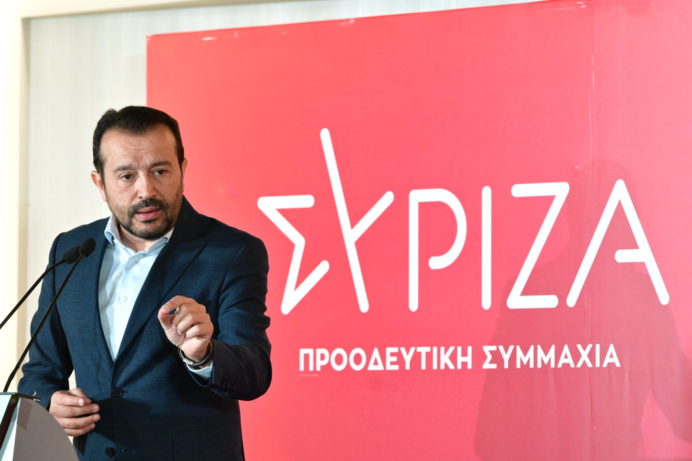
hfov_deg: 9.1
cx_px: 346
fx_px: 4325
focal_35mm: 225
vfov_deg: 6.1
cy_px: 230
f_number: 5
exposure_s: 1/320
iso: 6400
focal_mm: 150
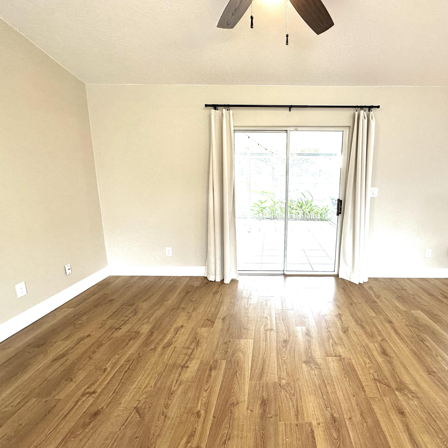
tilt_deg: -10.8
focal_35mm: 17
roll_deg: -0.3
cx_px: 270
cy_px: 223
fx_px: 249
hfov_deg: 82.9
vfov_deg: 84.0
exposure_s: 1/120
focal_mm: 2.22
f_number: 2.2
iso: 80
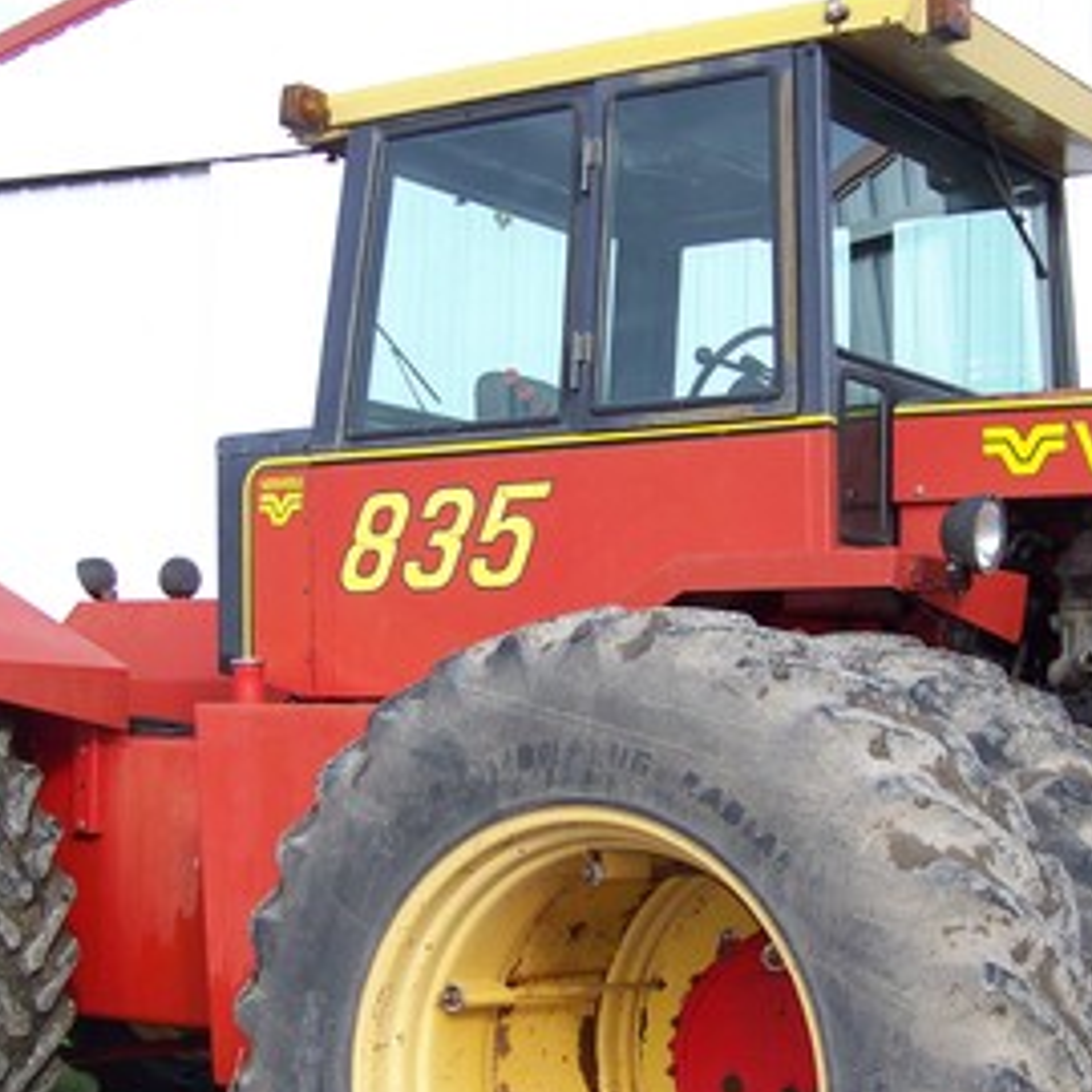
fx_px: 2284
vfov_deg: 26.8
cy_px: 643
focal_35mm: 64
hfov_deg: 26.9
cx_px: 627
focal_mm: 5.85
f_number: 2.8
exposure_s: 1/320
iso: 64
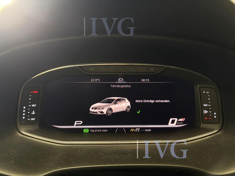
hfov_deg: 67.3
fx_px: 177
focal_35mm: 26
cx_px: 118
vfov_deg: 53.1
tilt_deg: -11.4
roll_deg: -0.1
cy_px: 88
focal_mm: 5.96
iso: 640
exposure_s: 1/28
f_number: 1.6
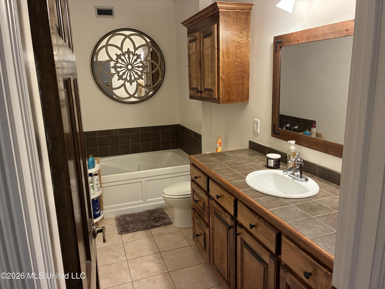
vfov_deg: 53.1
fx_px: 289
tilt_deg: -12.3
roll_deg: +1.8
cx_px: 192
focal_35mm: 26
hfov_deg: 67.3
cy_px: 144
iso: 160
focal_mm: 4.2
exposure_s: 1/60
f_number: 1.64
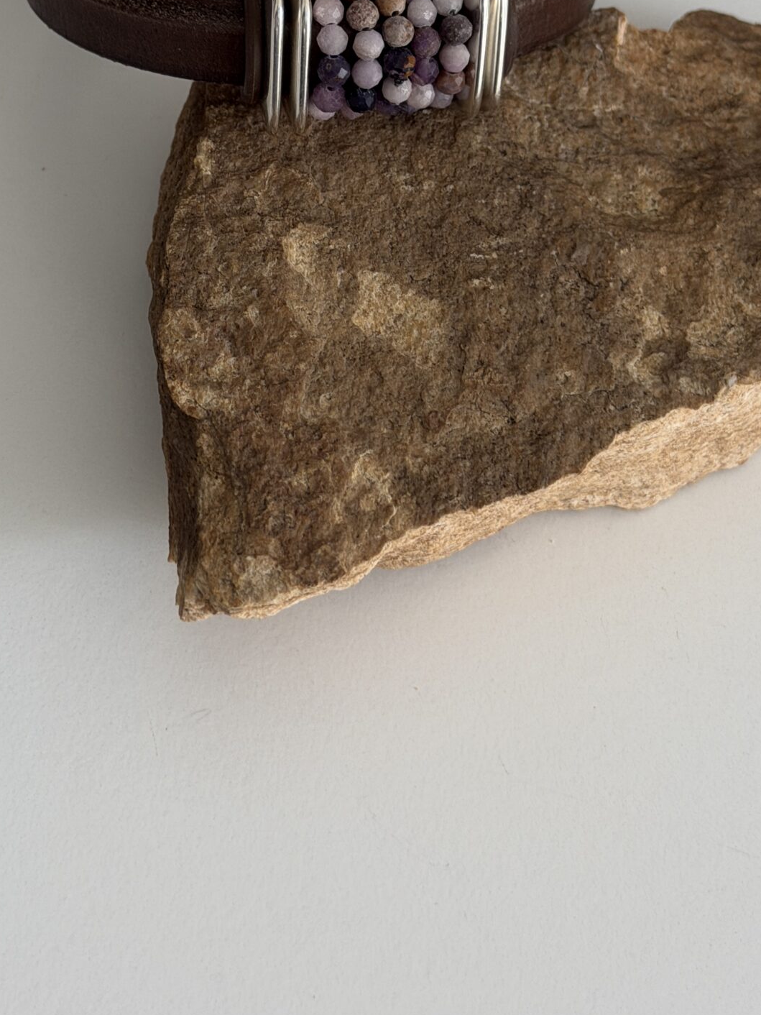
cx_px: 323
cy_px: 231
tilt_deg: -53.7
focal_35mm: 87
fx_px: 2550
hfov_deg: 17.0
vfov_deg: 22.3
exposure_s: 1/87
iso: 100
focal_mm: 6.76
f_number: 1.78
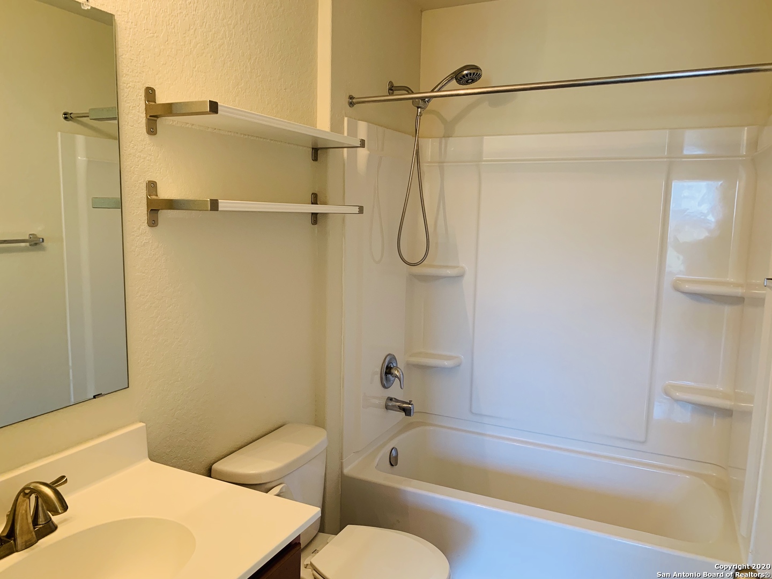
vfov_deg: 53.1
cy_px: 290
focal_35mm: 26
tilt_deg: -7.4
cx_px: 386
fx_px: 580
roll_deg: -2.3
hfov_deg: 67.3
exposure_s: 1/60
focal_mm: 4.25
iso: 160
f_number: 1.8
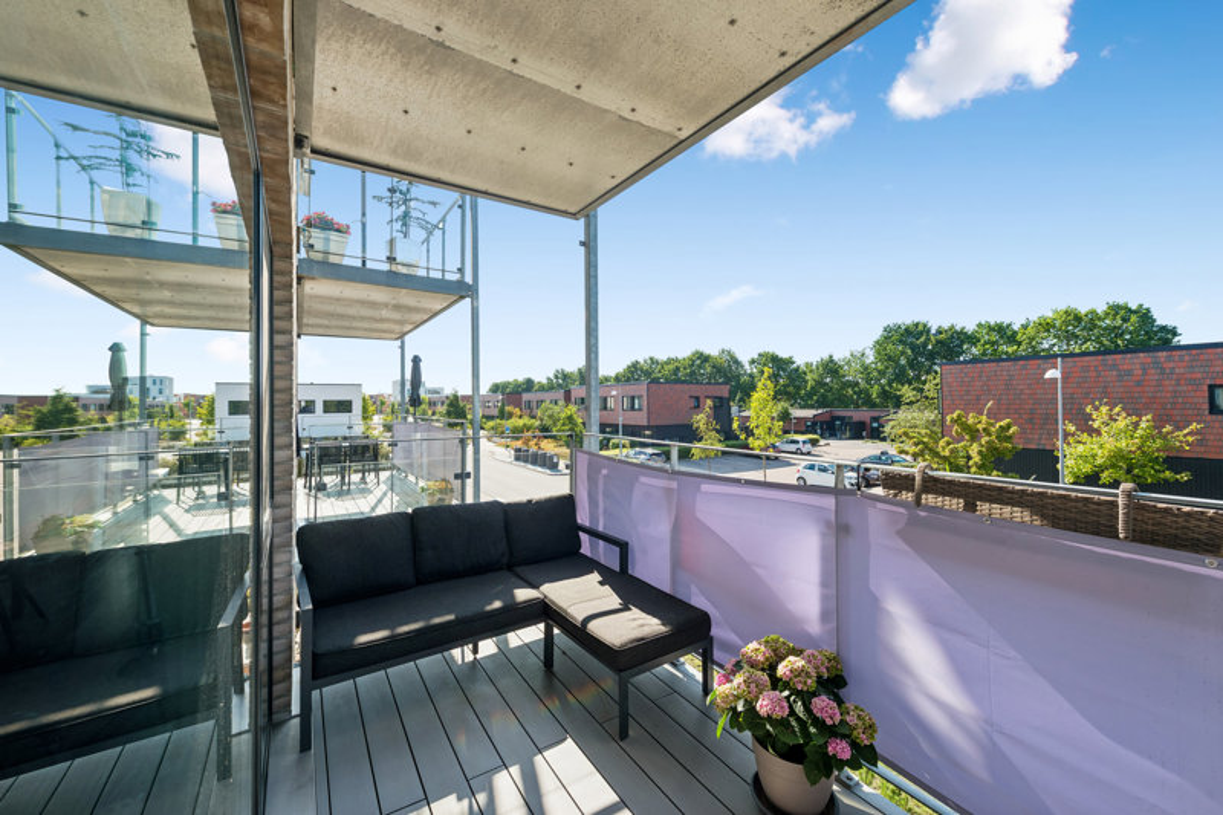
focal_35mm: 14
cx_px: 612
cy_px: 408
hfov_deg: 104.3
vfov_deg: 81.2
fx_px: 475
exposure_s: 1/200
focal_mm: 14
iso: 200
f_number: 10
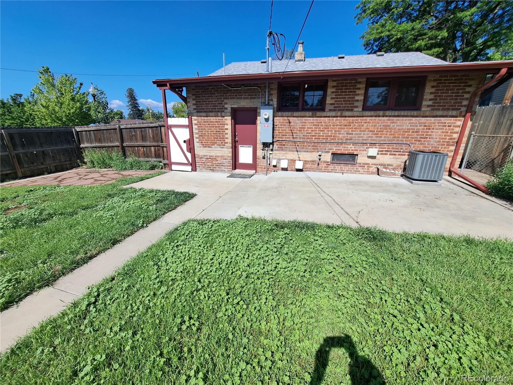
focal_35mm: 13
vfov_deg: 89.9
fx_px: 193
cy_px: 192
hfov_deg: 106.2
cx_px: 256
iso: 50
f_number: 2.2
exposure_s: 1/982
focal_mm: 1.74
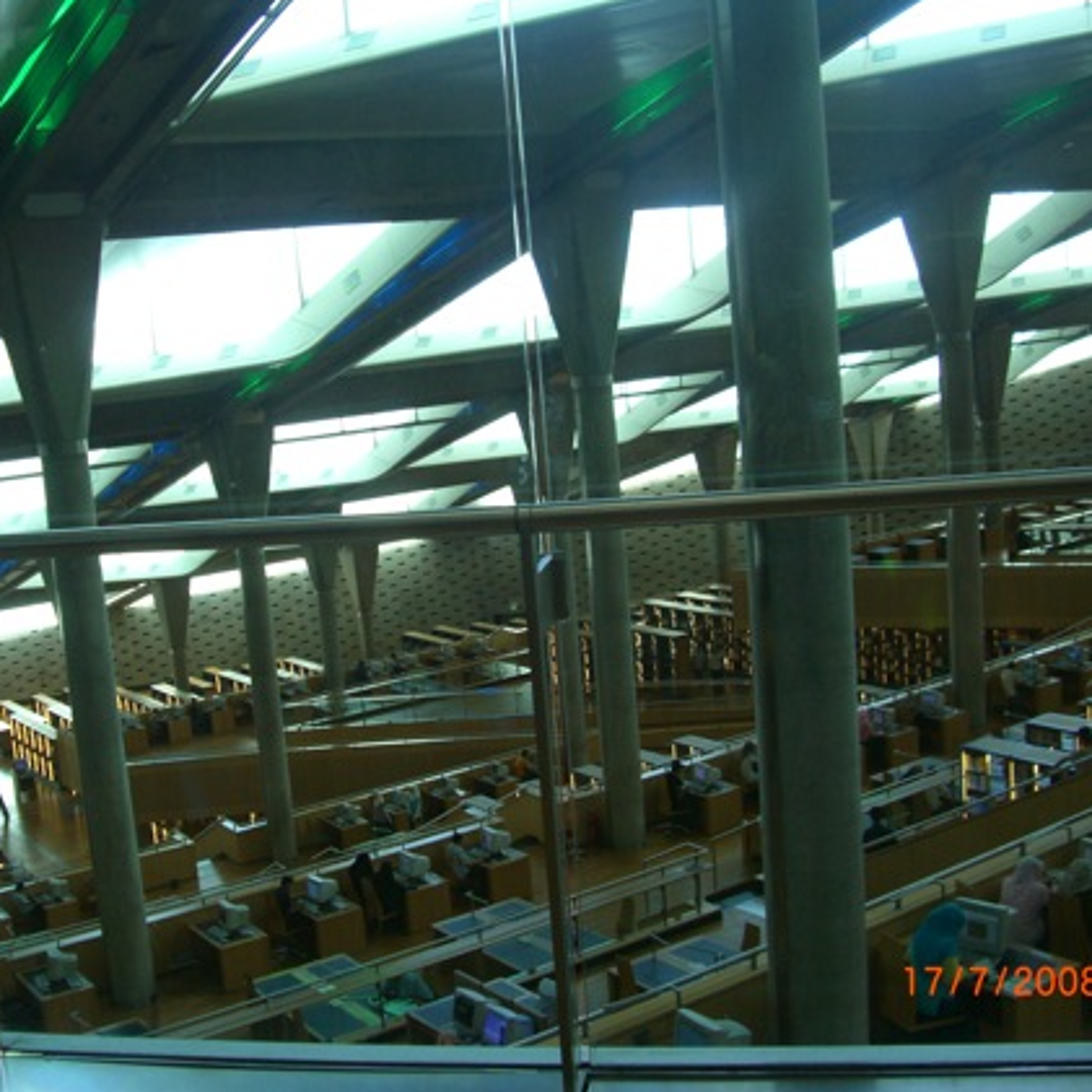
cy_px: 546
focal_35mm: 45
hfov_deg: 37.5
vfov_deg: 37.6
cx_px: 459
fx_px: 1606
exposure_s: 1/60
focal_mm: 7.9
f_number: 2.8
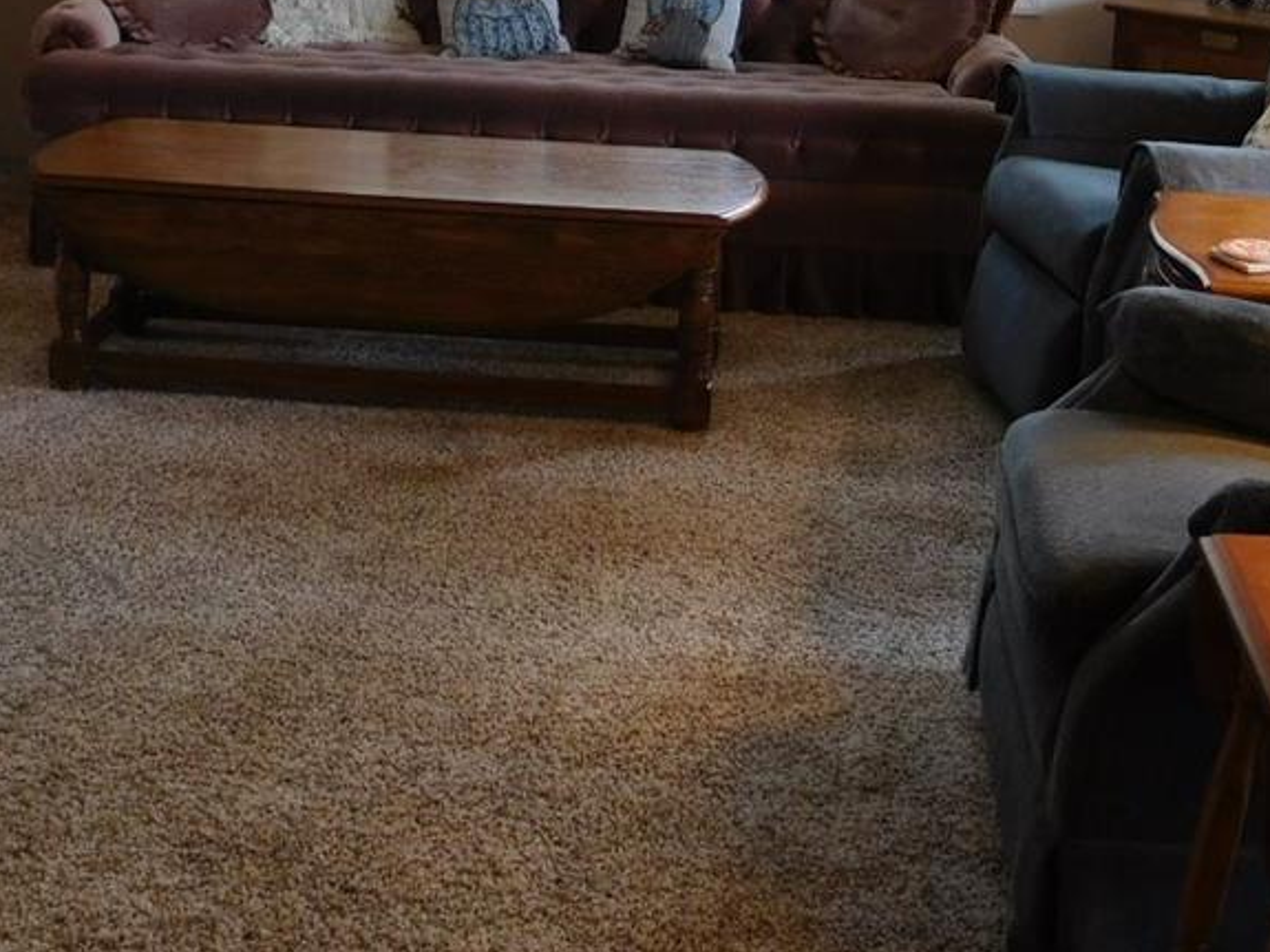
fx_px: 2201
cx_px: 678
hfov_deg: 32.2
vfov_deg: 23.1
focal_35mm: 60
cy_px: -60
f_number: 3
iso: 160
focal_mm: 4
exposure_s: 1/30
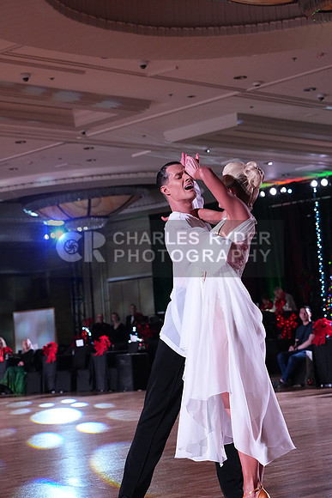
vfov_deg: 26.6
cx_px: 166
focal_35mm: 76
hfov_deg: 18.0
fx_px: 1051
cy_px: 249
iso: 8000
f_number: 5.6
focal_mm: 76
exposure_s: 1/400
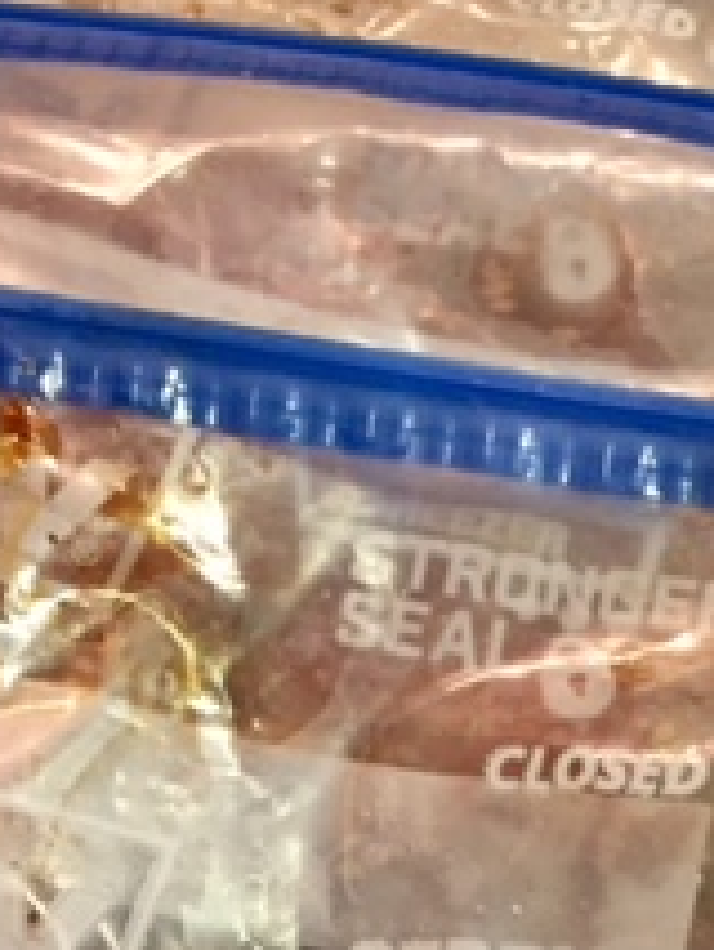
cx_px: 156
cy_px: 990
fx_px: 2390
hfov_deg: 16.9
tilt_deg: -65.0
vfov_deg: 21.5
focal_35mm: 87
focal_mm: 4.15
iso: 200
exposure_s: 1/30
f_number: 2.2
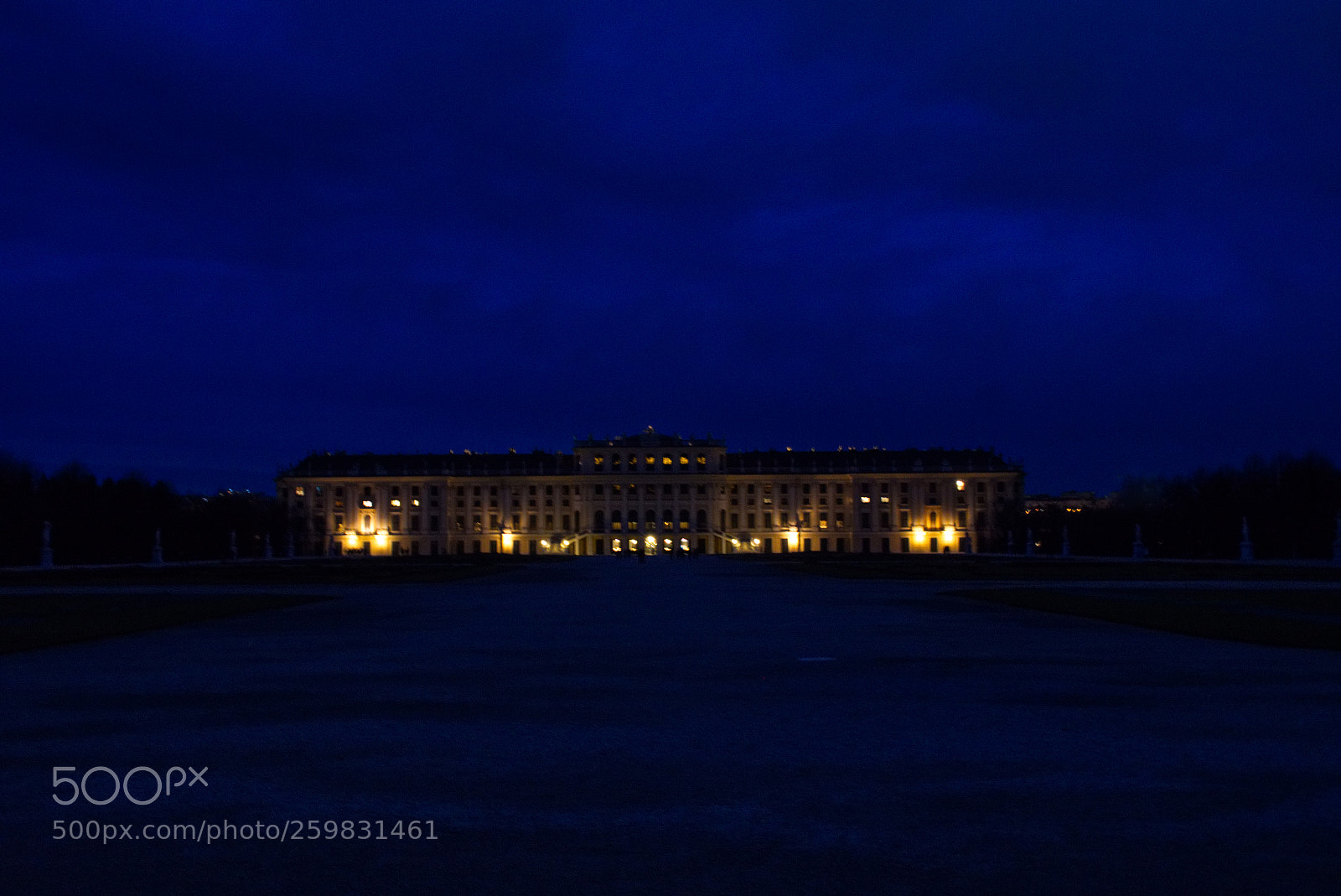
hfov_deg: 46.4
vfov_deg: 31.9
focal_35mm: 42
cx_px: 670
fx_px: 1565
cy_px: 448
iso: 800
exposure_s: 1/1.67
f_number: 6.3
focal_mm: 28
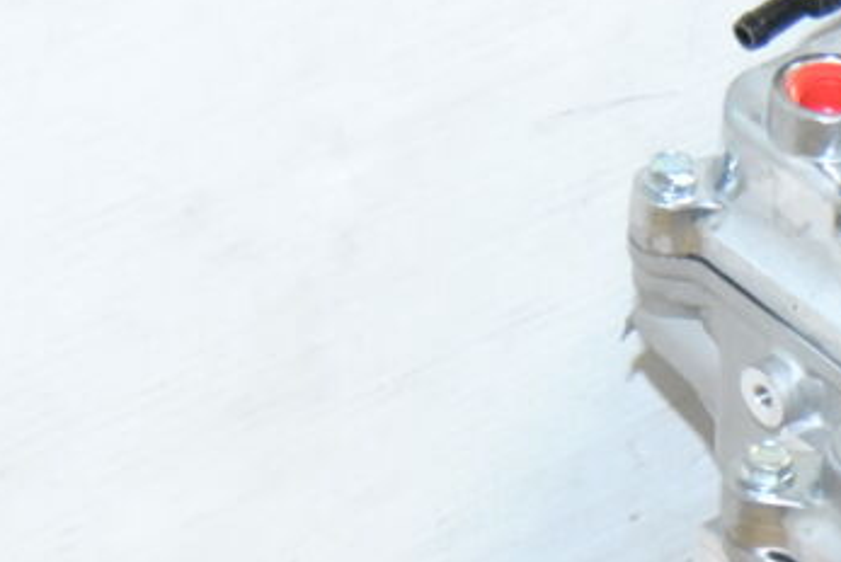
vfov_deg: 7.6
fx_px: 4208
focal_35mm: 180
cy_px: 624
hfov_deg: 10.8
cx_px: 1420
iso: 800
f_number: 5
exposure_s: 1/60
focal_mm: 26
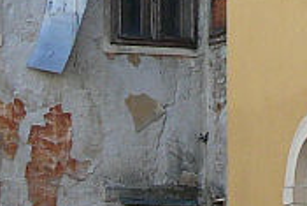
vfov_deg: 3.8
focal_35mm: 364
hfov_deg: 5.7
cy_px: -18
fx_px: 3107
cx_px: 42
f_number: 4
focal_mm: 13.3
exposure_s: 1/200
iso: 100
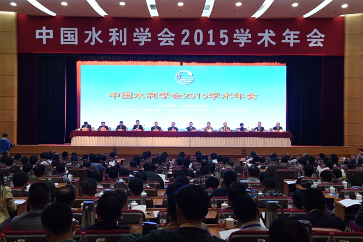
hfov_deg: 41.1
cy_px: 121
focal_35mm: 48
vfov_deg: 28.1
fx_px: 484
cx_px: 182
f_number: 8
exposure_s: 1/10
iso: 640
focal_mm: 48
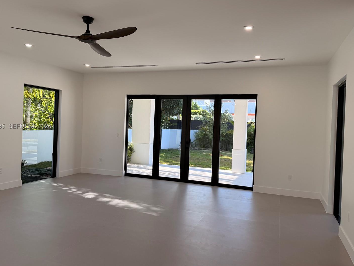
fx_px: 276
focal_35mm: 27
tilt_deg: -0.9
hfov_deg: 65.3
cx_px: 173
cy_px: 127
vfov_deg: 51.3
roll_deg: -1.8
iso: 80
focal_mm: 6.76
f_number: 1.78
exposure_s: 1/329
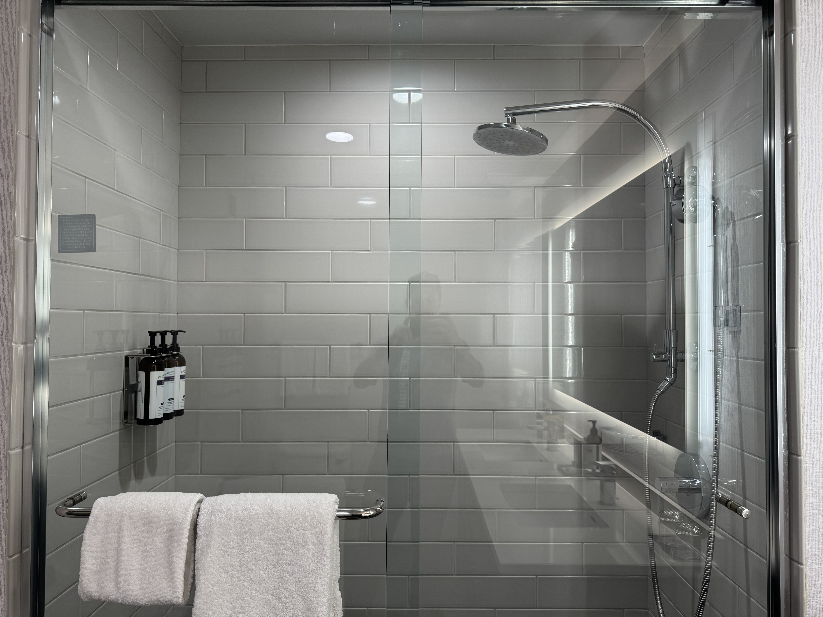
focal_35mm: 24
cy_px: 308
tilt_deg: +0.7
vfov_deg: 56.8
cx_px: 412
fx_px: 571
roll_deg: -0.1
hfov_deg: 71.6
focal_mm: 6.76
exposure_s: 1/120
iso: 125
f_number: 1.78
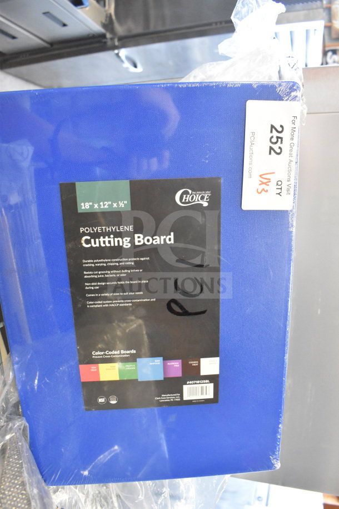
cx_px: 170
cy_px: 254
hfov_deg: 47.9
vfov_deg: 67.4
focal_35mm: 27
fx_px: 381
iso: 6400
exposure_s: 1/125
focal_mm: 18
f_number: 5.6
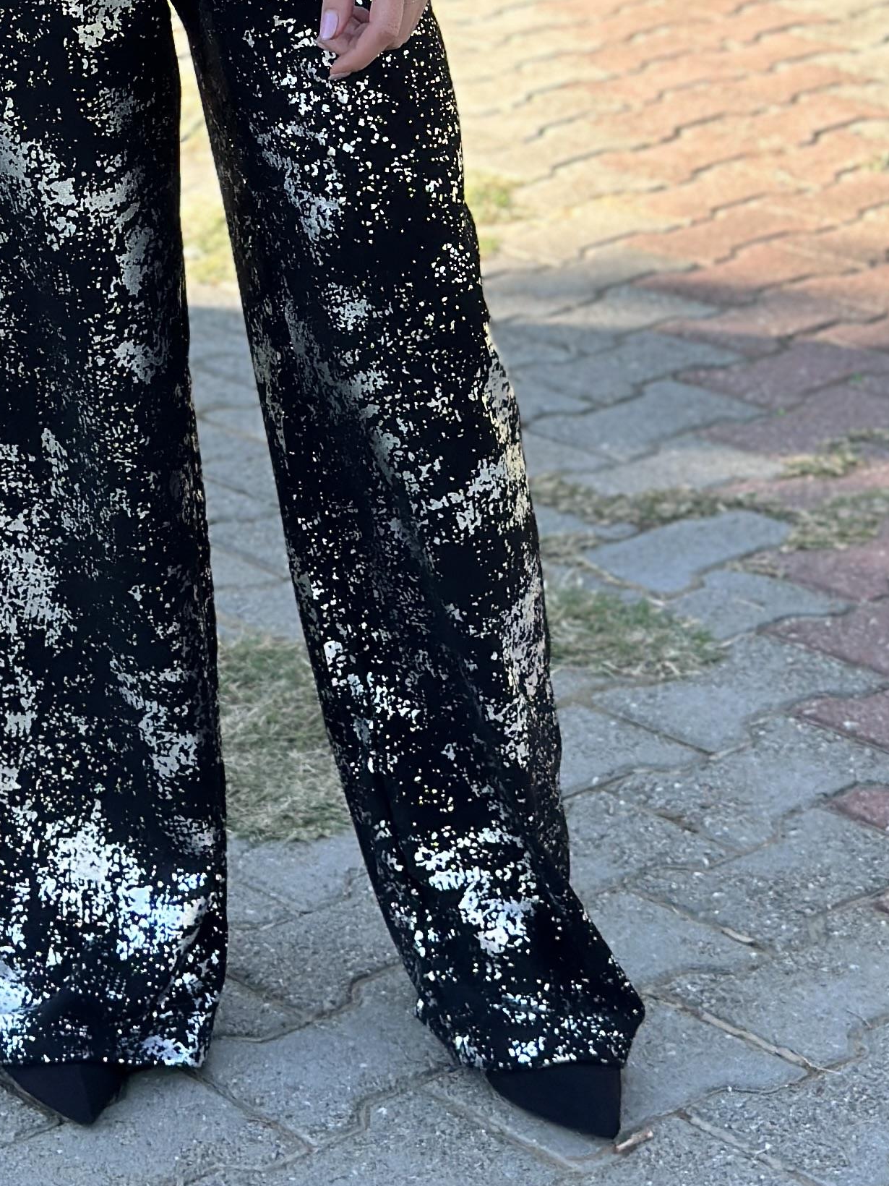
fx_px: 4041
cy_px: -129
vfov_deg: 16.2
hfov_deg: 12.5
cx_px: 139
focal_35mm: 118
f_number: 1.78
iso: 80
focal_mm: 6.86
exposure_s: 1/911
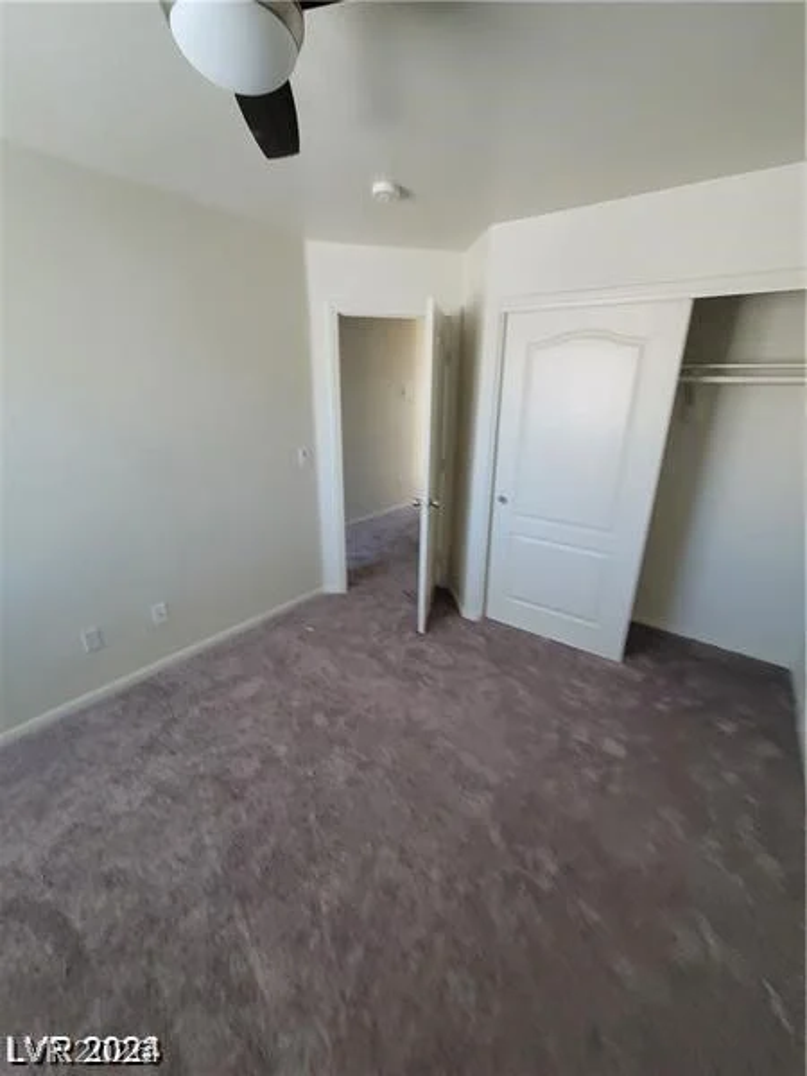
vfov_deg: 106.2
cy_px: 538
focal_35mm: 13
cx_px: 404
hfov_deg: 89.9
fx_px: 404
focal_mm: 2.2
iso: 250
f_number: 2.2
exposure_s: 1/60
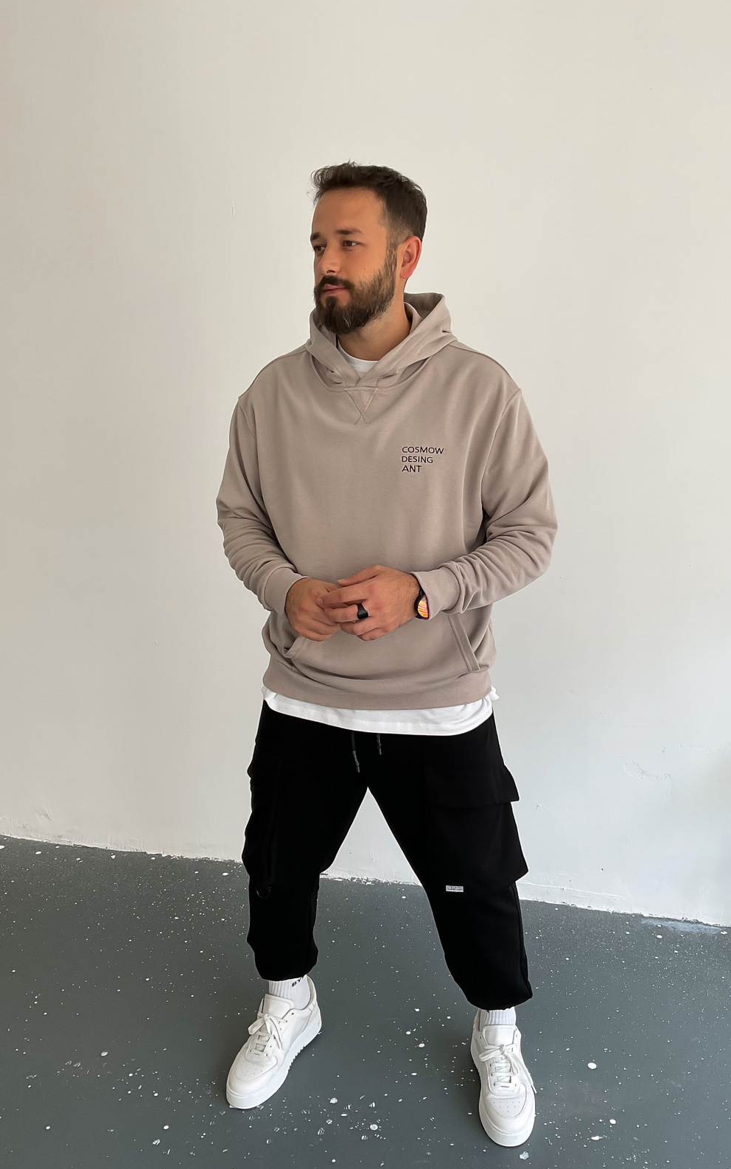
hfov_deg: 40.5
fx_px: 988
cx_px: 419
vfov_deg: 61.2
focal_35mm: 31
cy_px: 588
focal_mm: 3
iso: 32
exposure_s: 1/120
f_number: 1.8
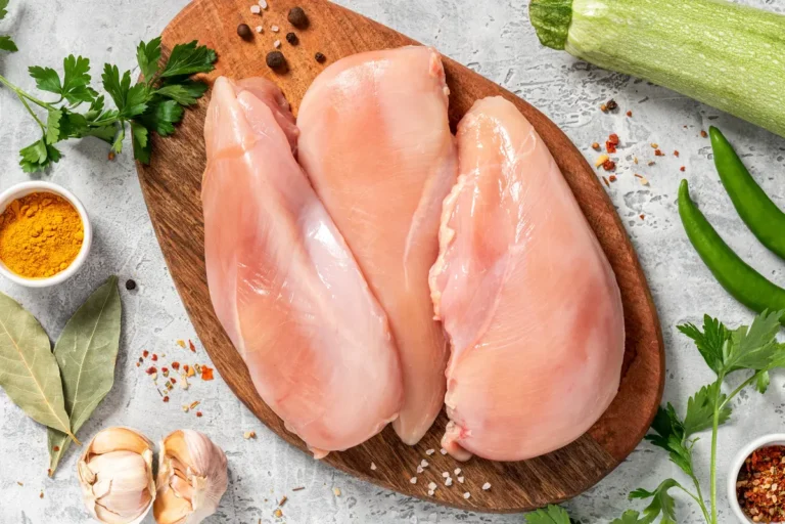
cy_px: 262
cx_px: 392
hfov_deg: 19.5
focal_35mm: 105
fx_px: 2289
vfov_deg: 13.0
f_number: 11
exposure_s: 1/125
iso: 100
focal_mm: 105
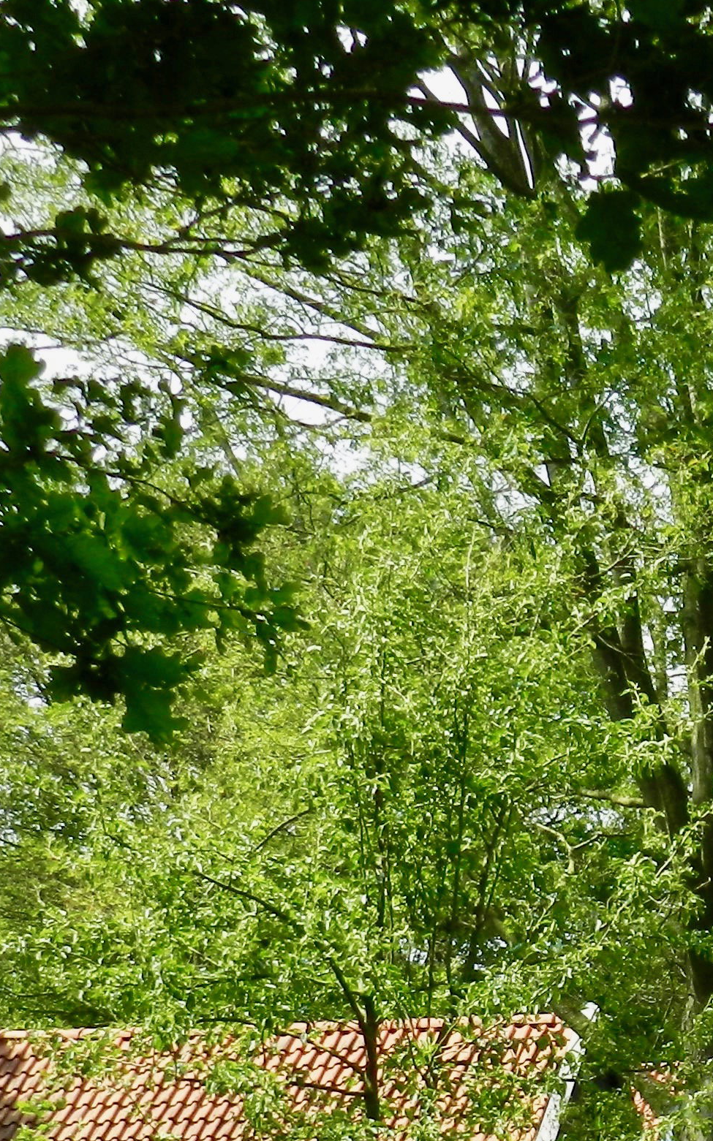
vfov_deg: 14.4
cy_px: 1028
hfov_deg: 9.0
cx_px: 910
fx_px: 4479
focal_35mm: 144
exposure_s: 1/400
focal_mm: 9.4
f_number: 4.4
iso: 160
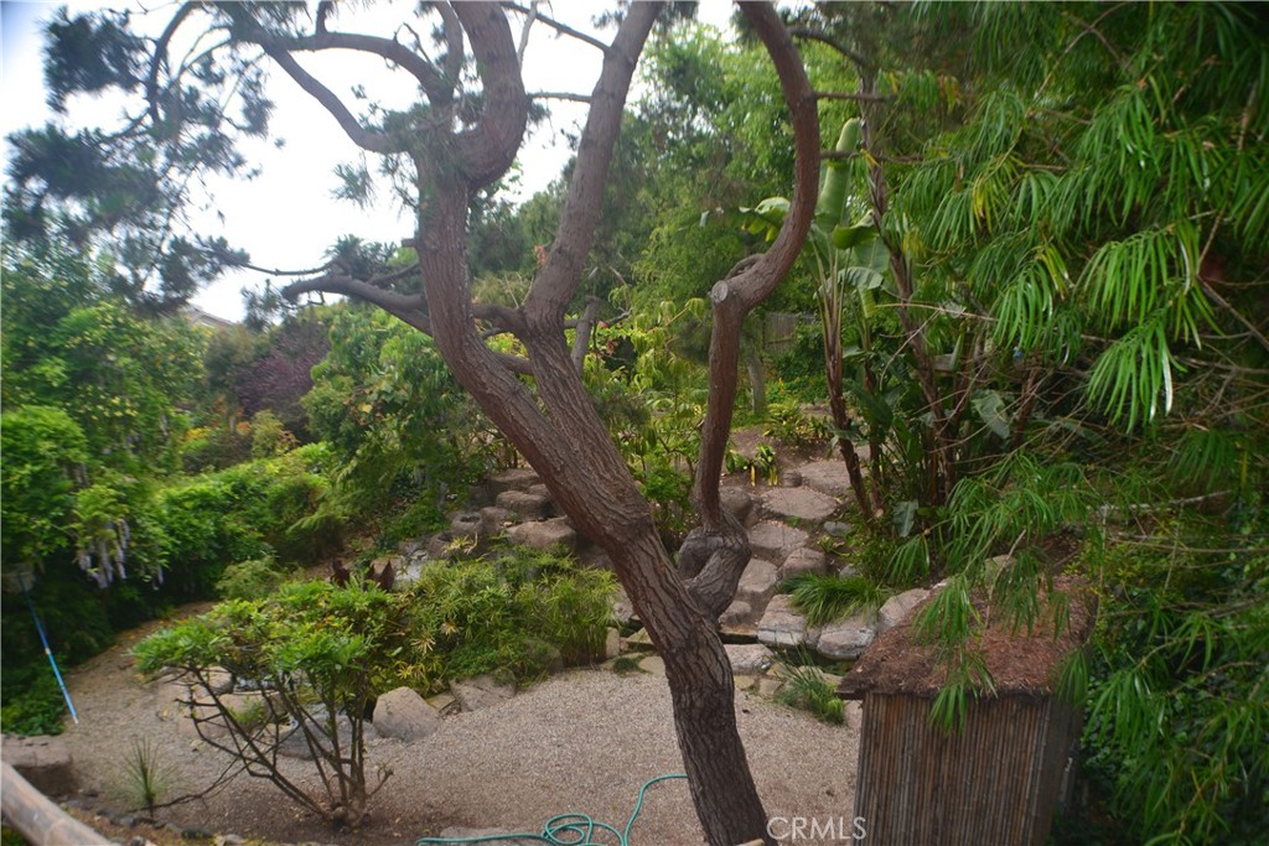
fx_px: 1163
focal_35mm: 33
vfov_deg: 40.0
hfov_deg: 57.2
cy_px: 423
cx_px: 634
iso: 100
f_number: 5.6
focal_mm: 22
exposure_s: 1/100
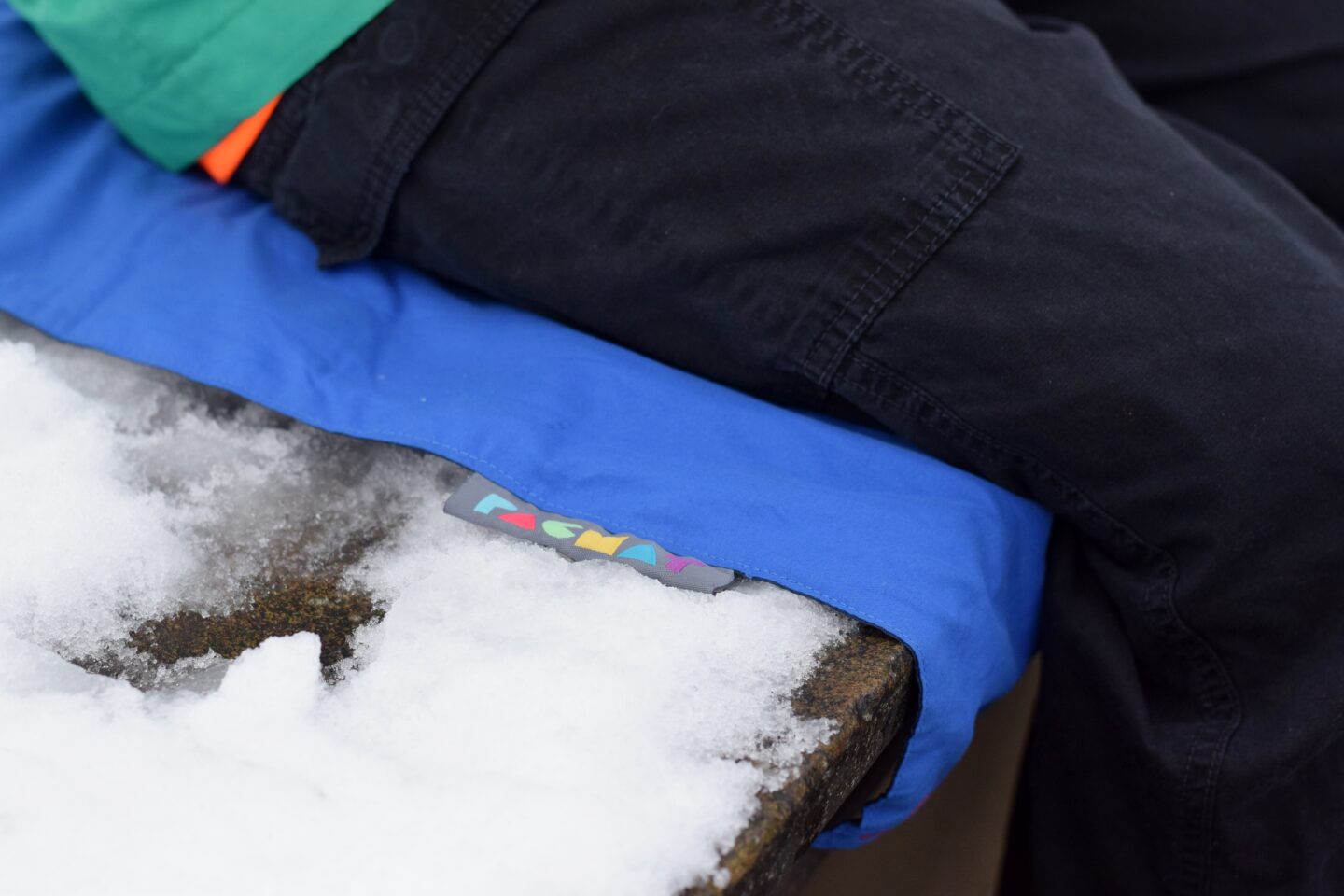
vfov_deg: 18.2
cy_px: 448
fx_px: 2800
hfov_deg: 27.0
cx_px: 672
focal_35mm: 75
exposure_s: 1/1000
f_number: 4
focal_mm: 50
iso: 800
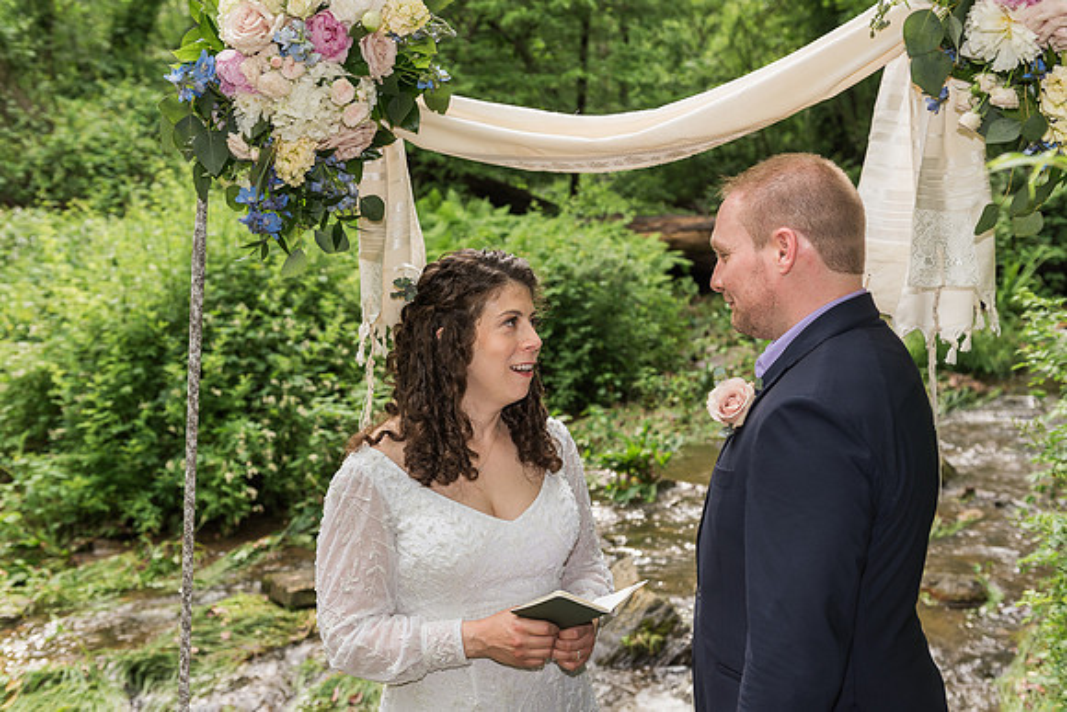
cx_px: 531
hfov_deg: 46.4
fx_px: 1244
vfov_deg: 31.9
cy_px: 347
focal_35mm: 42
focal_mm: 40
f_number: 4
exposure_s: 1/160
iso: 200
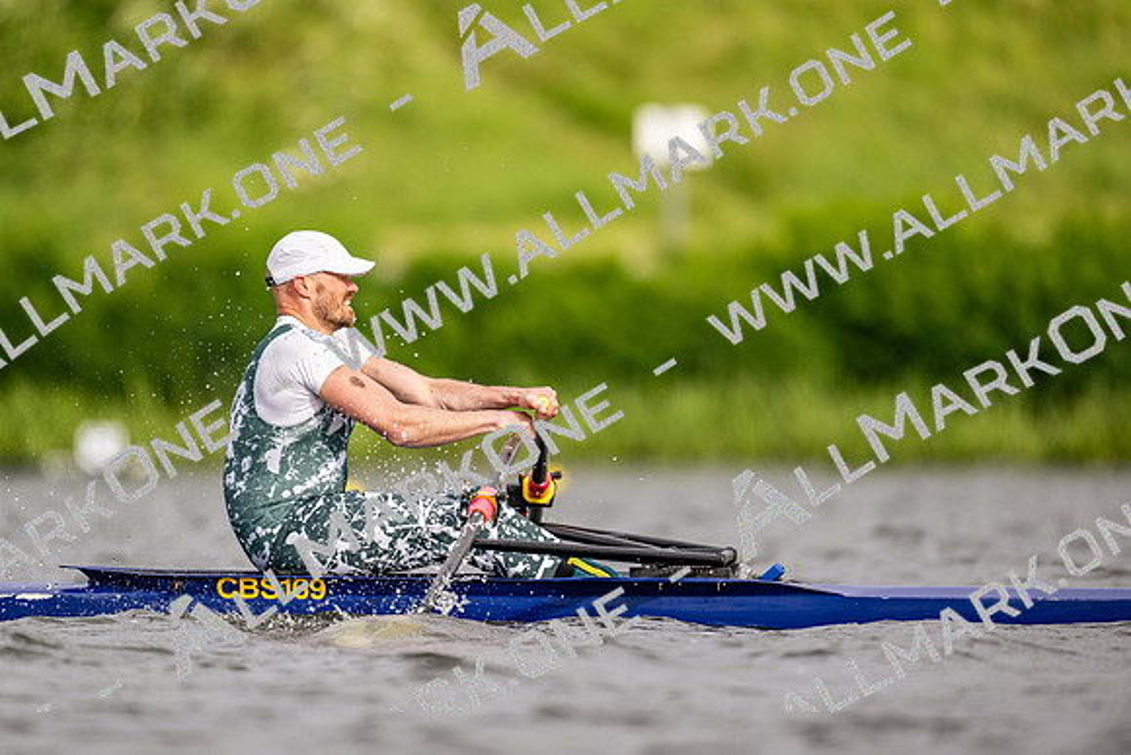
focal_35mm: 600
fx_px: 18854
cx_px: 566
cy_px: 378
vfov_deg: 2.3
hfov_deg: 3.4
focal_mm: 600
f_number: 4
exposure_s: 1/2500
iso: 500
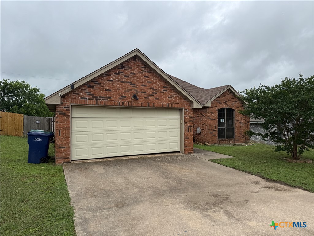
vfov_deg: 56.8
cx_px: 157
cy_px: 118
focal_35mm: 24
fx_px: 218
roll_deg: -0.5
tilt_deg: +0.9
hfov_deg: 71.6
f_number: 1.78
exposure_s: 1/4975
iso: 80
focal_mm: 6.76
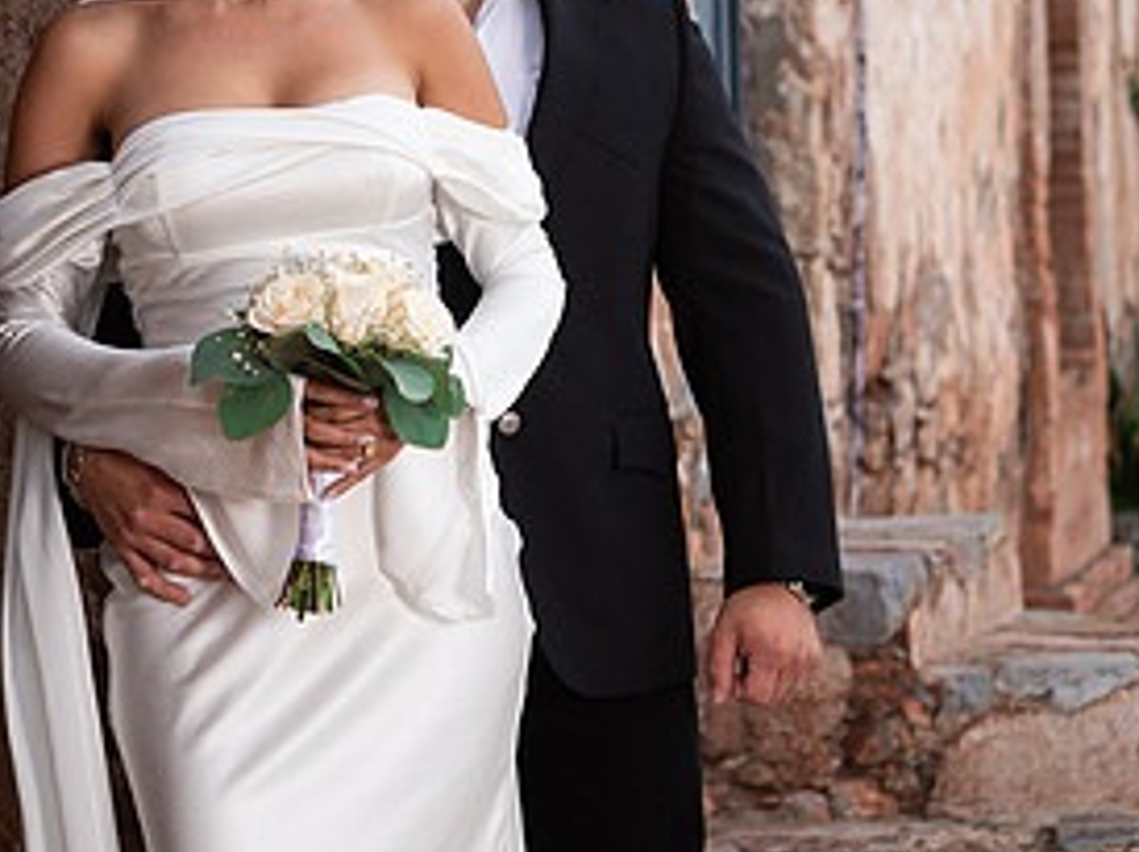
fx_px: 4044
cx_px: 407
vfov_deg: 12.0
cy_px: 243
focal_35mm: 123
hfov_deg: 16.0
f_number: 4
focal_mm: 60
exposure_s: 1/125
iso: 125
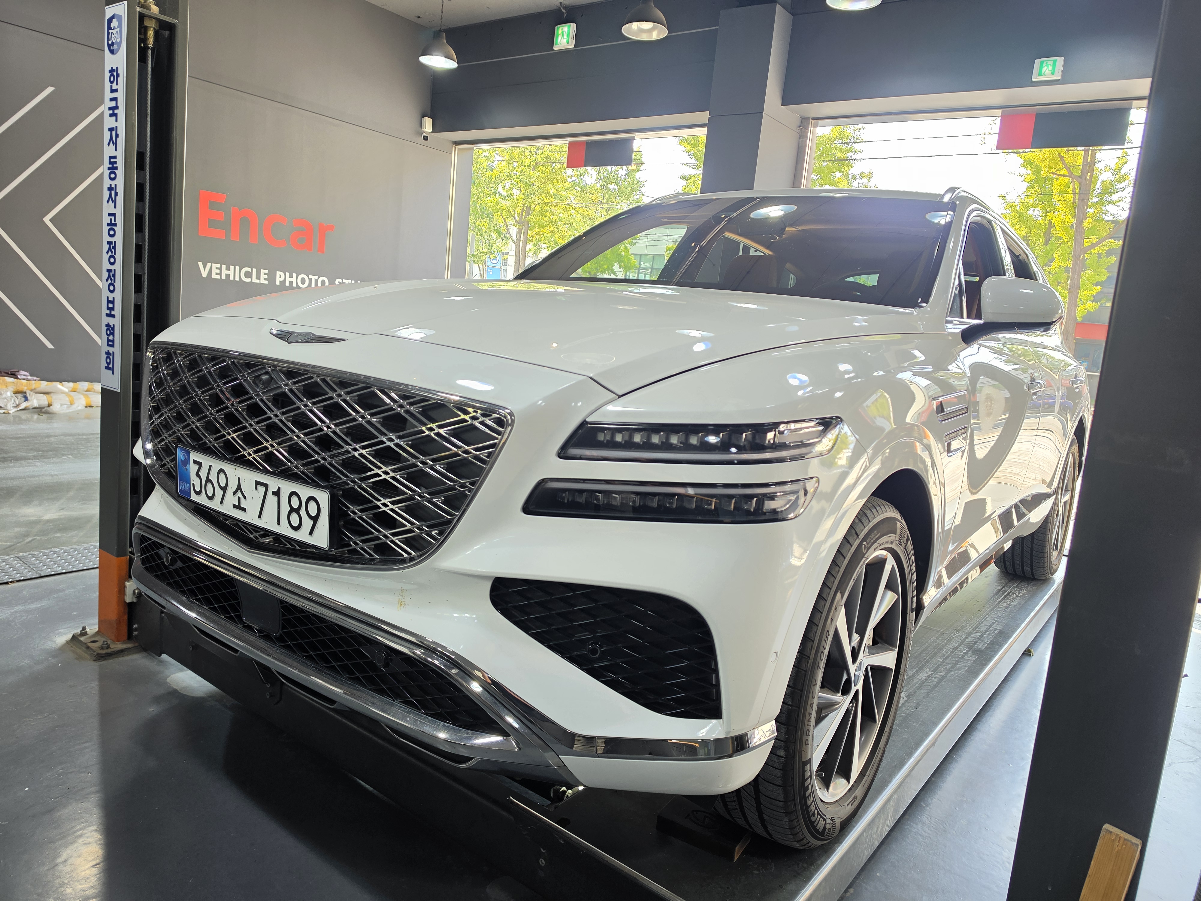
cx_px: 600
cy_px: 450
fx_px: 798
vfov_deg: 58.9
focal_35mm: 23
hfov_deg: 73.9
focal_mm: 6.5
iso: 50
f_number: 1.4
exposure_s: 1/120
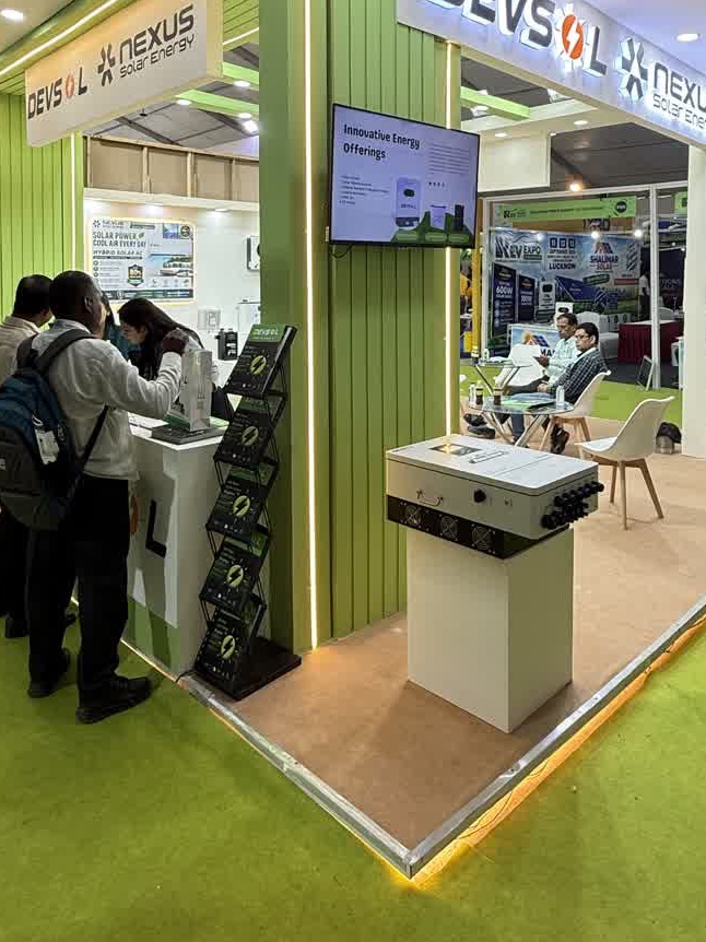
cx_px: 346
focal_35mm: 26
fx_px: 707
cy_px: 305
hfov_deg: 53.0
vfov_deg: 65.3
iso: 100
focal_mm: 2.22
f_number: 2.2
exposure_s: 1/100
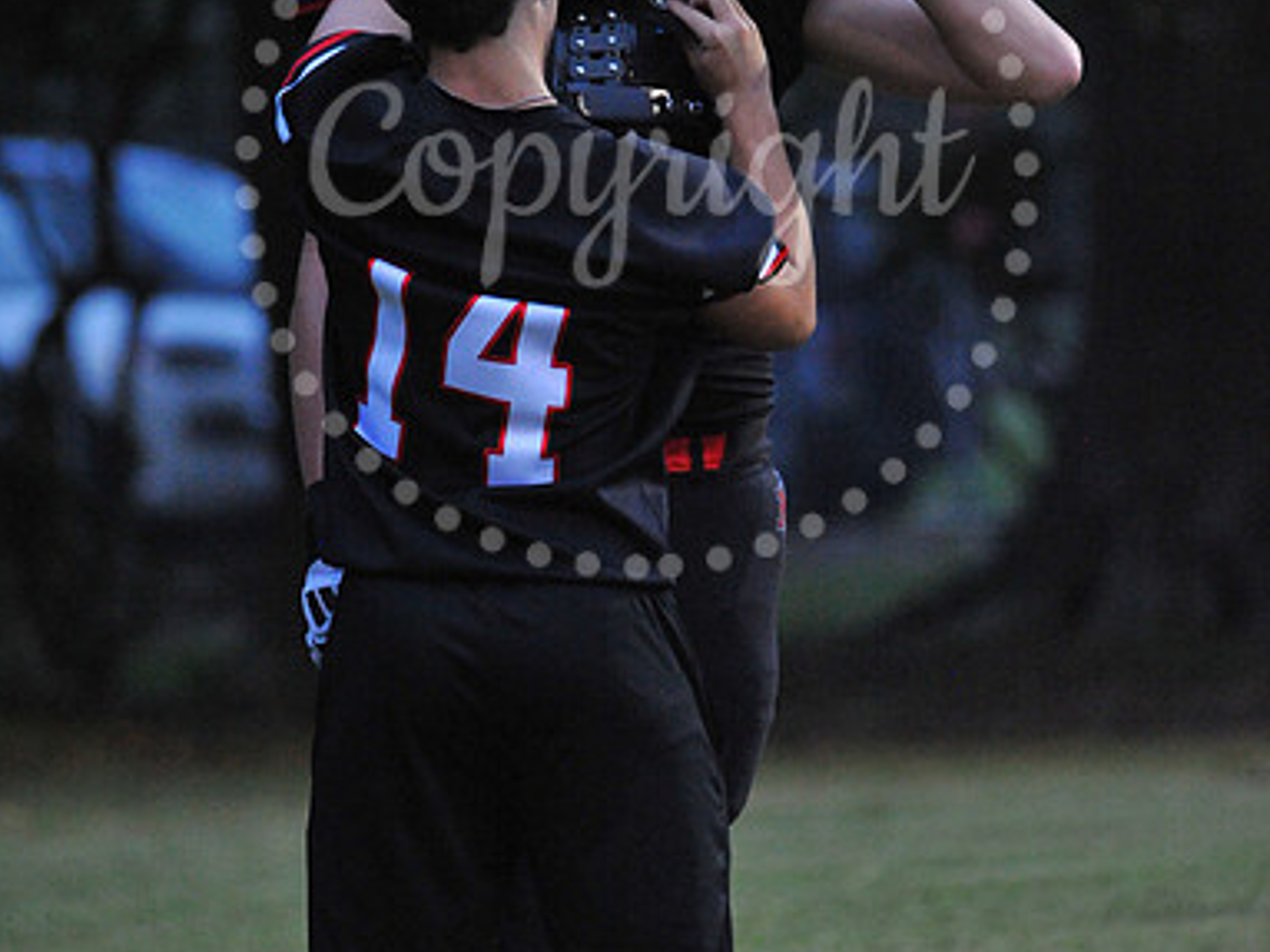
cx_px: 637
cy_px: 172
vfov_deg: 2.9
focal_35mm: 509
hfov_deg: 3.9
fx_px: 18668
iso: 6400
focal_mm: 350
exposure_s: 1/200
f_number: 6
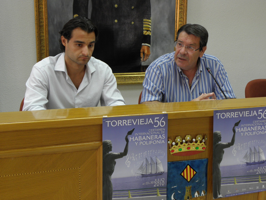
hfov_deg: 36.2
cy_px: 100
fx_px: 407
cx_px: 133
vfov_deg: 27.5
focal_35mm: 53
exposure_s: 1/25
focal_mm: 9.57
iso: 125
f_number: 3.5
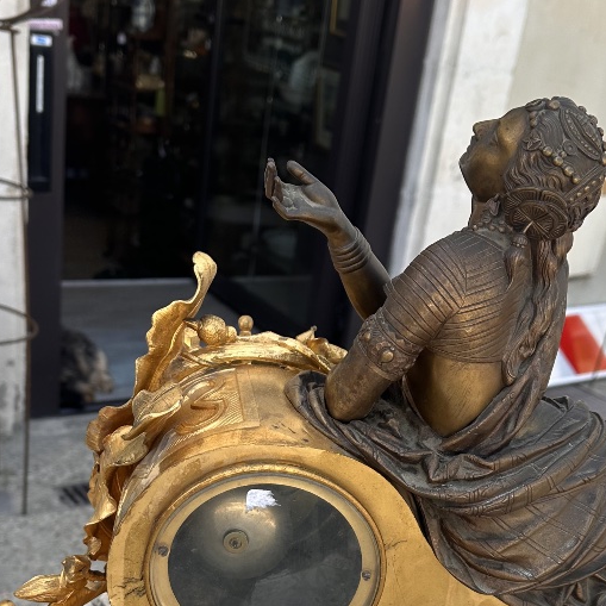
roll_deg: -8.5
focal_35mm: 50
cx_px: 320
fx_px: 990
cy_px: 464
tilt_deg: -24.8
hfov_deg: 34.0
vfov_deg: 33.3
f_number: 1.78
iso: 80
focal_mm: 6.86
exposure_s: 1/594
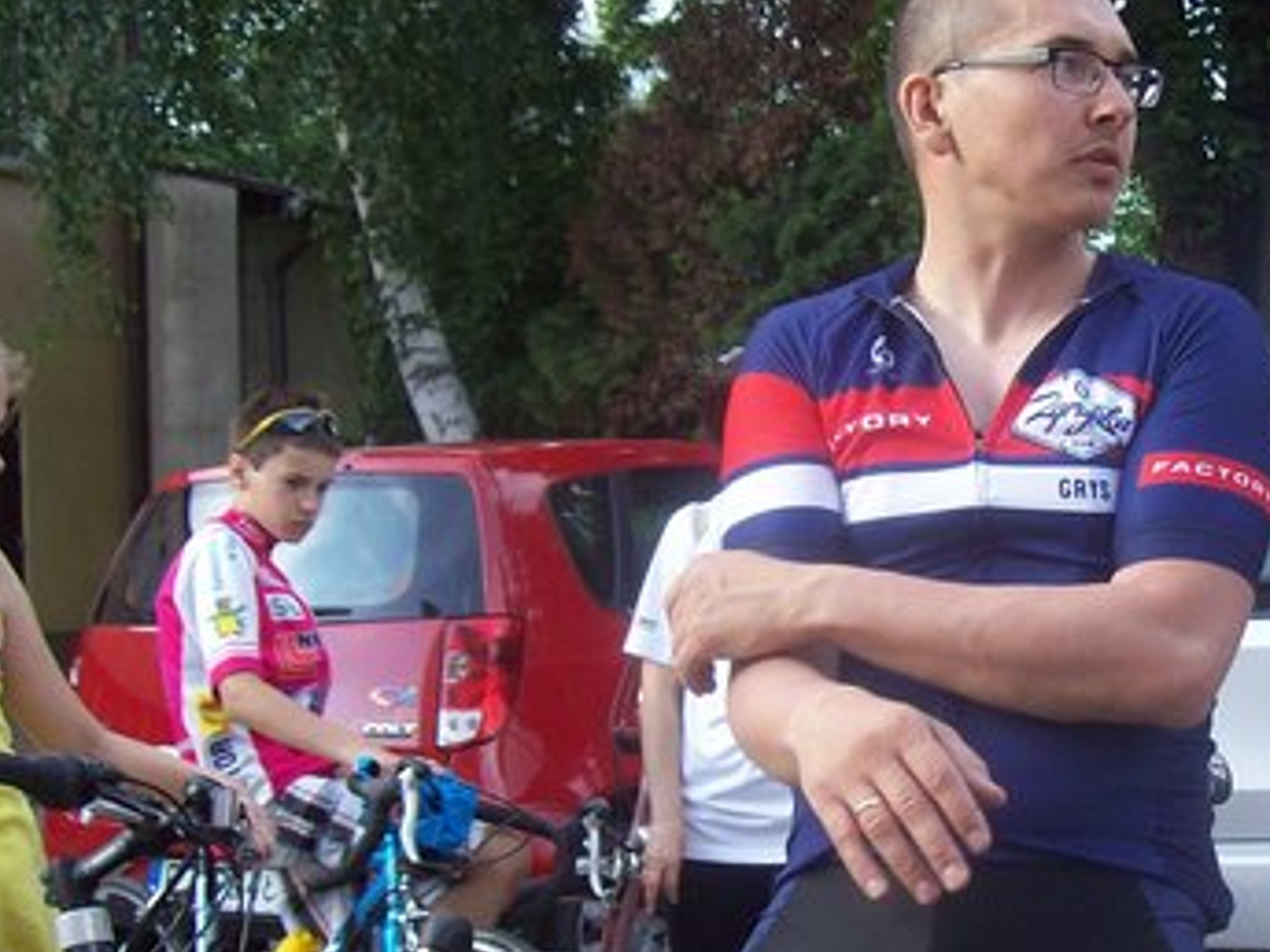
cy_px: 565
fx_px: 2495
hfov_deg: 28.1
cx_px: 986
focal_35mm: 68
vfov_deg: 21.6
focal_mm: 6
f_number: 2.7
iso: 80
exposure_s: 1/224
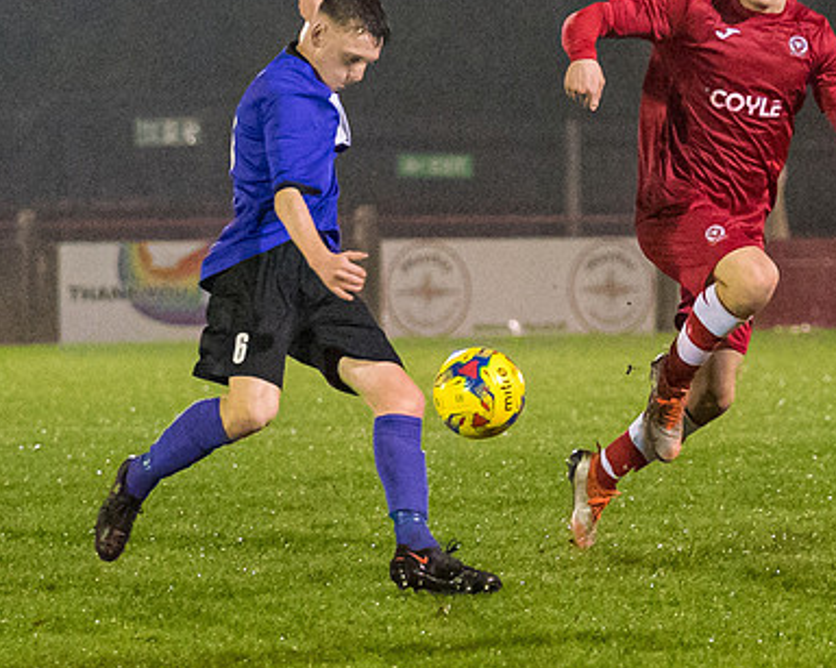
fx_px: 9276
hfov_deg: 5.2
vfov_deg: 4.1
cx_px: 525
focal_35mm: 375
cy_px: 509
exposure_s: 1/1000
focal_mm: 98
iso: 6400
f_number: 2.8
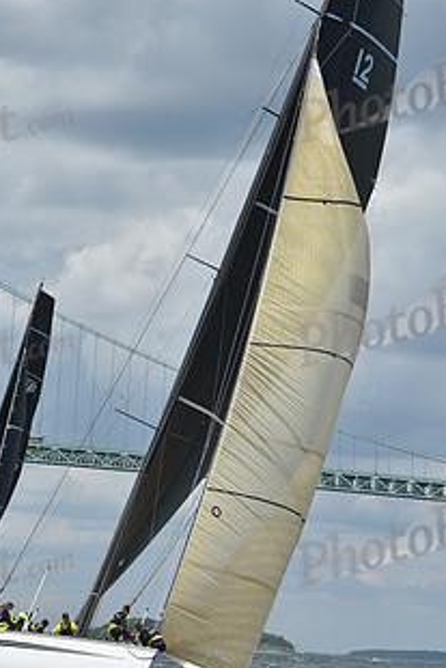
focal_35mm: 191
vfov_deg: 10.8
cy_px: 231
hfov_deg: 7.2
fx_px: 3545
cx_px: 186
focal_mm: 102
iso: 250
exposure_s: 1/1000
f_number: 9
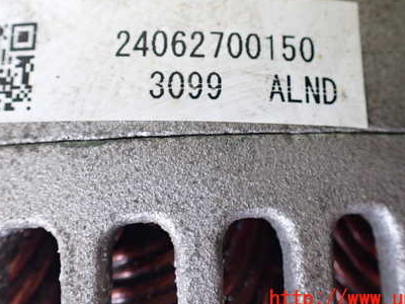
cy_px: 84
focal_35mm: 45
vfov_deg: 31.7
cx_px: 194
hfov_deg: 42.1
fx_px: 526
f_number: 2.3
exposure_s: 1/125
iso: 500
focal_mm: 5.4
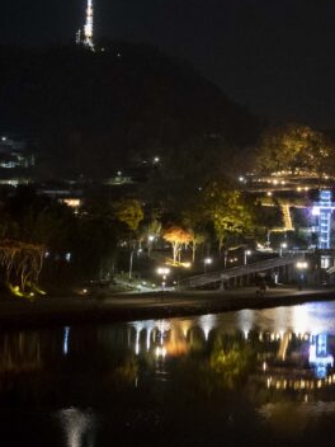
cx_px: 478
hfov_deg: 10.3
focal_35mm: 140
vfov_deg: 14.1
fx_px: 1806
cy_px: 154
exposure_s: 1/15
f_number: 5.6
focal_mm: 50
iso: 12800
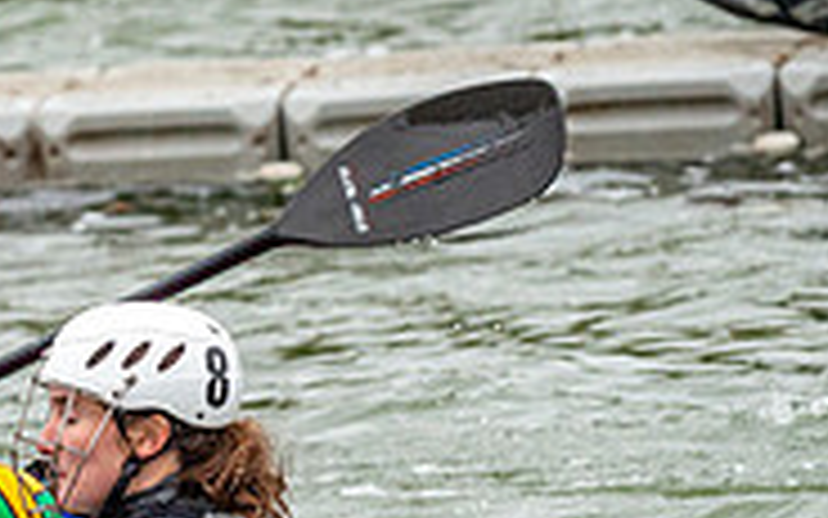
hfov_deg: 2.7
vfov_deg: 1.7
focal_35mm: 786
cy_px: 472
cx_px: 130
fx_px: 17737
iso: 2500
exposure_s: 1/3200
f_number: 5
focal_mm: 200
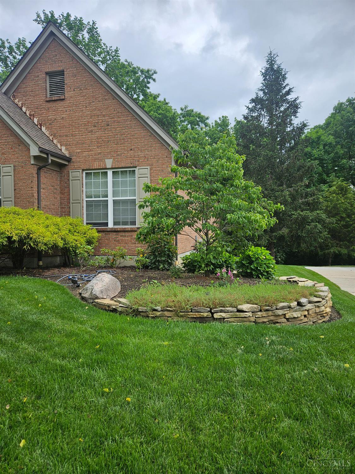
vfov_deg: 73.9
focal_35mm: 23
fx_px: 314
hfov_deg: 58.9
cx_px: 178
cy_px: 237
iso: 25
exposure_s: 1/395
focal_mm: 5.4
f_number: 1.8
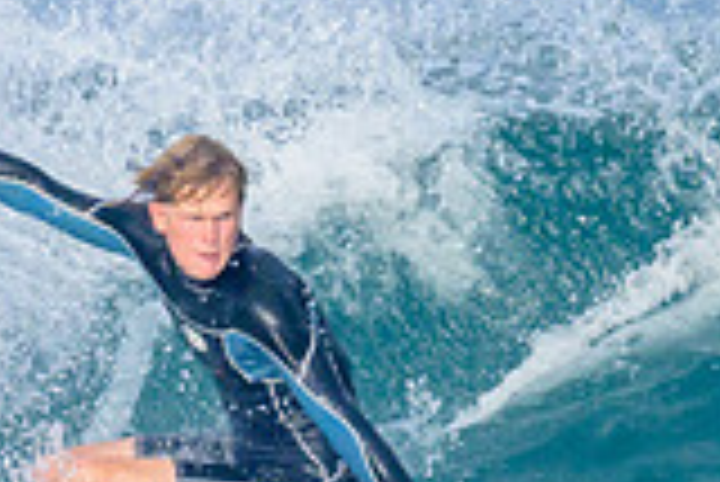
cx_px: 330
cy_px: 479
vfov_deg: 0.3
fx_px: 81032
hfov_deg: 0.5
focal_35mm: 4048
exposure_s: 1/1600
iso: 1000
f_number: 11
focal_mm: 800
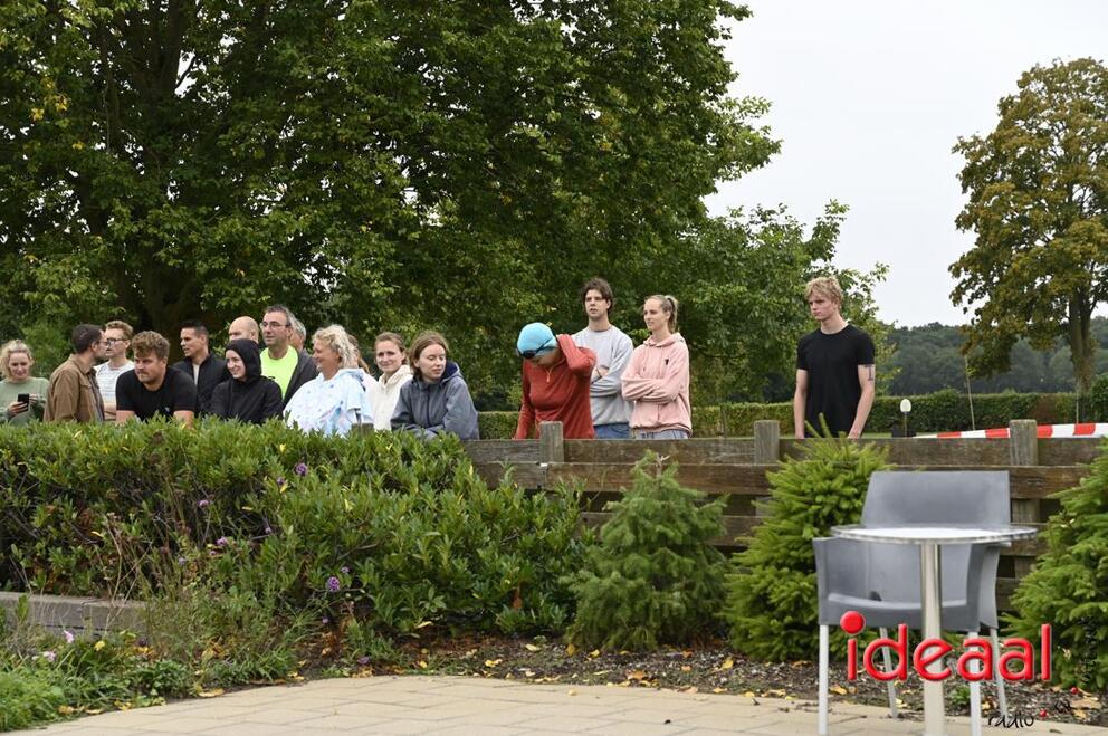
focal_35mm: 70
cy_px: 368
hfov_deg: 28.9
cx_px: 554
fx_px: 2152
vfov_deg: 19.4
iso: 400
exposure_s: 1/320
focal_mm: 70
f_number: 5
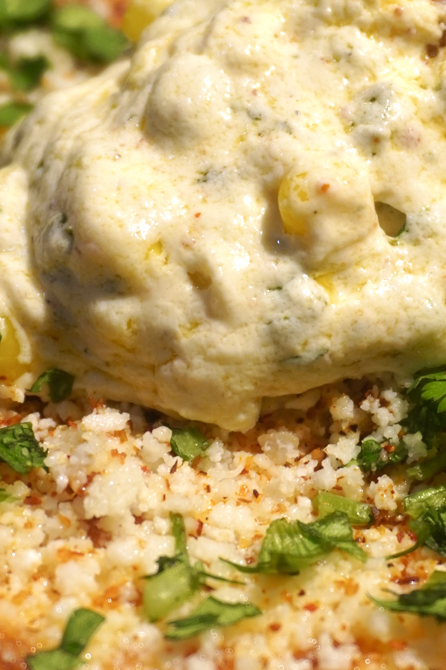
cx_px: 388
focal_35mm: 101
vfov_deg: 20.1
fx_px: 1877
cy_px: 198
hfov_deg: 13.4
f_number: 4.5
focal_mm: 28
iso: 400
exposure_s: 1/160
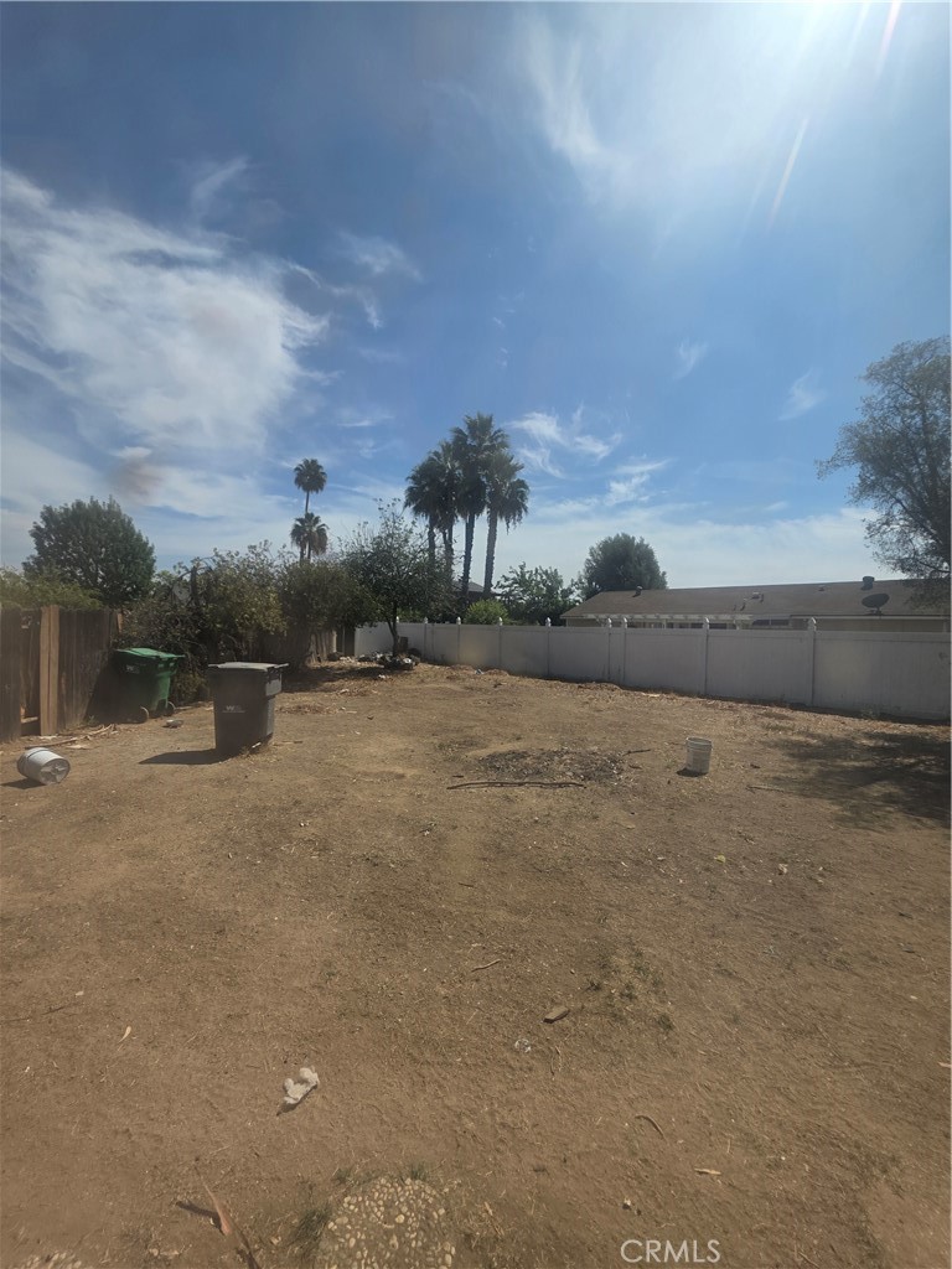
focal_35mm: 13
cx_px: 476
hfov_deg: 89.9
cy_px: 634
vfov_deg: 106.2
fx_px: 477
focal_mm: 2.2
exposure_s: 1/4037
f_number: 1.9
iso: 40
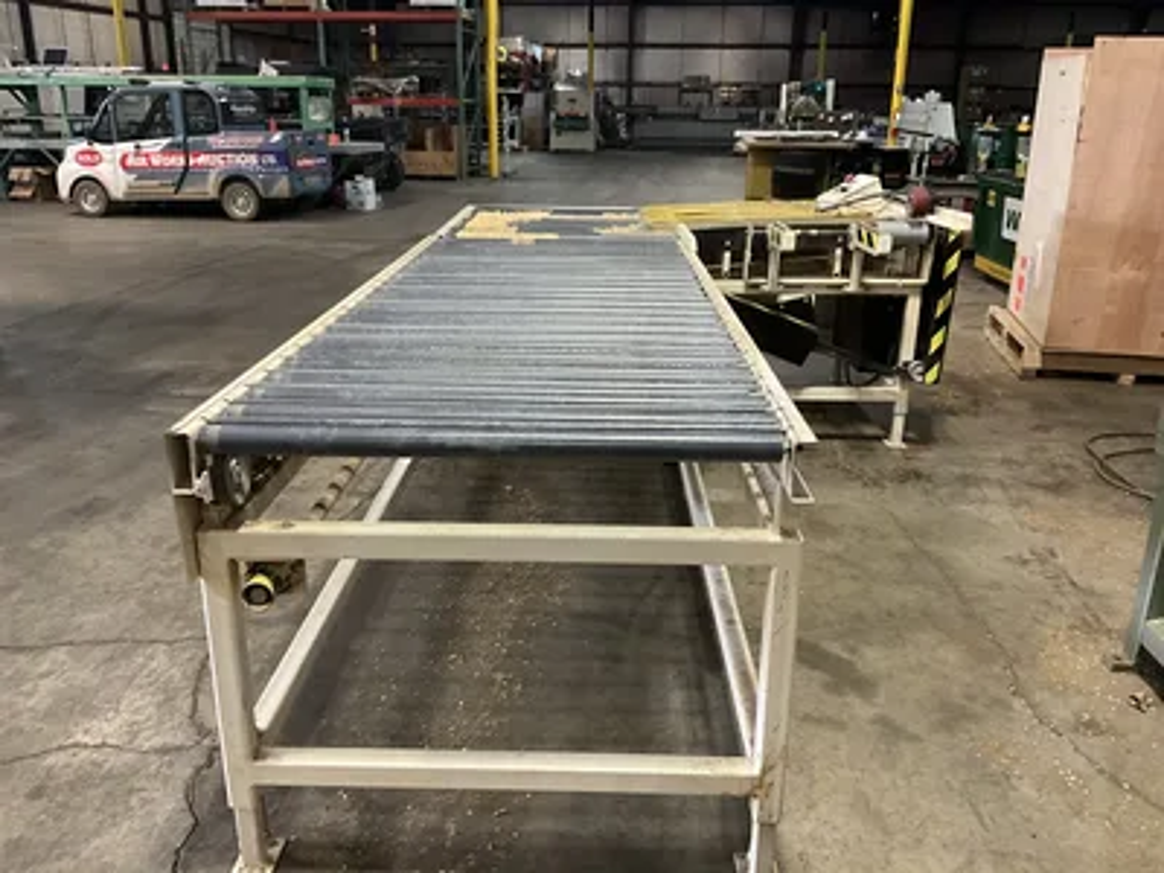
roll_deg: -1.1
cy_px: 436
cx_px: 582
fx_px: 975
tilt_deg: -20.0
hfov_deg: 61.7
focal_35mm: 29
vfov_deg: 48.2
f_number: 1.8
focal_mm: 3
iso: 320
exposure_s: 1/50
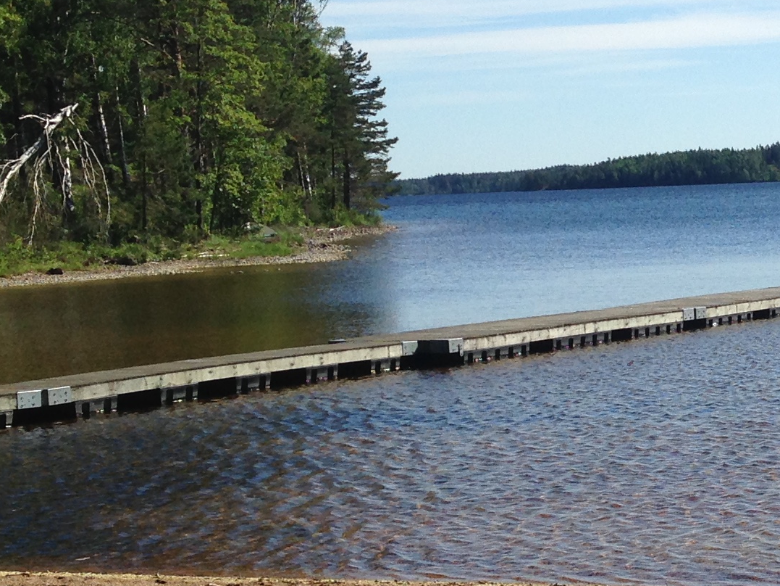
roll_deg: +2.1
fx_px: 2254
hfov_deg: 18.8
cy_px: 315
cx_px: 890
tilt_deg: -2.8
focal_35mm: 100
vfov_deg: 14.8
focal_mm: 4.12
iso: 50
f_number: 2.4
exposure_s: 1/2008
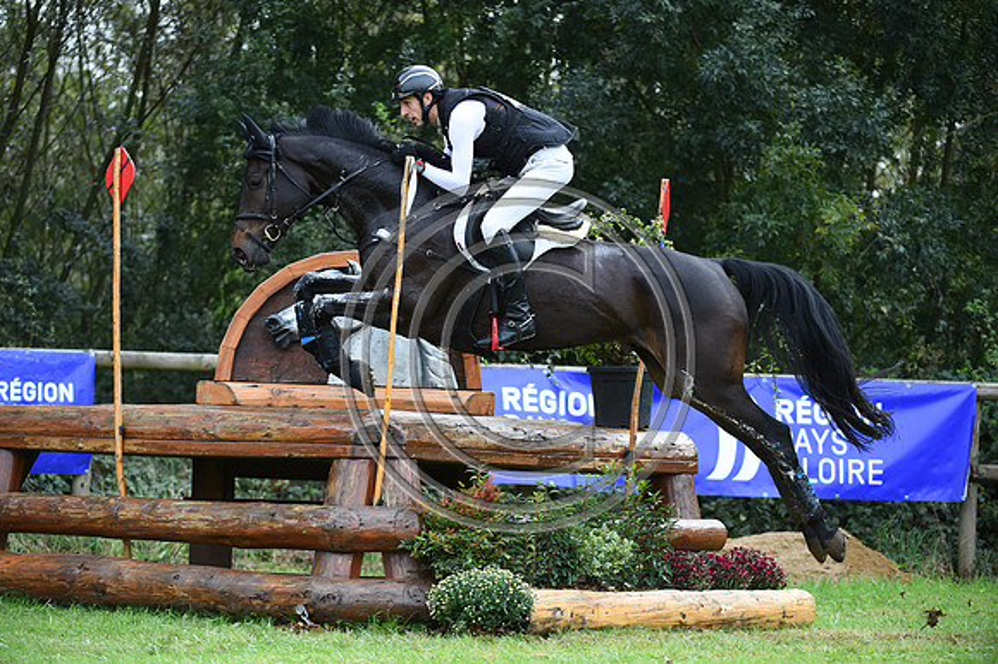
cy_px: 332
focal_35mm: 200
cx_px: 499
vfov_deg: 6.9
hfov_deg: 10.3
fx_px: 5541
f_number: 4.5
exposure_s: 1/1250
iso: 1000
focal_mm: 200
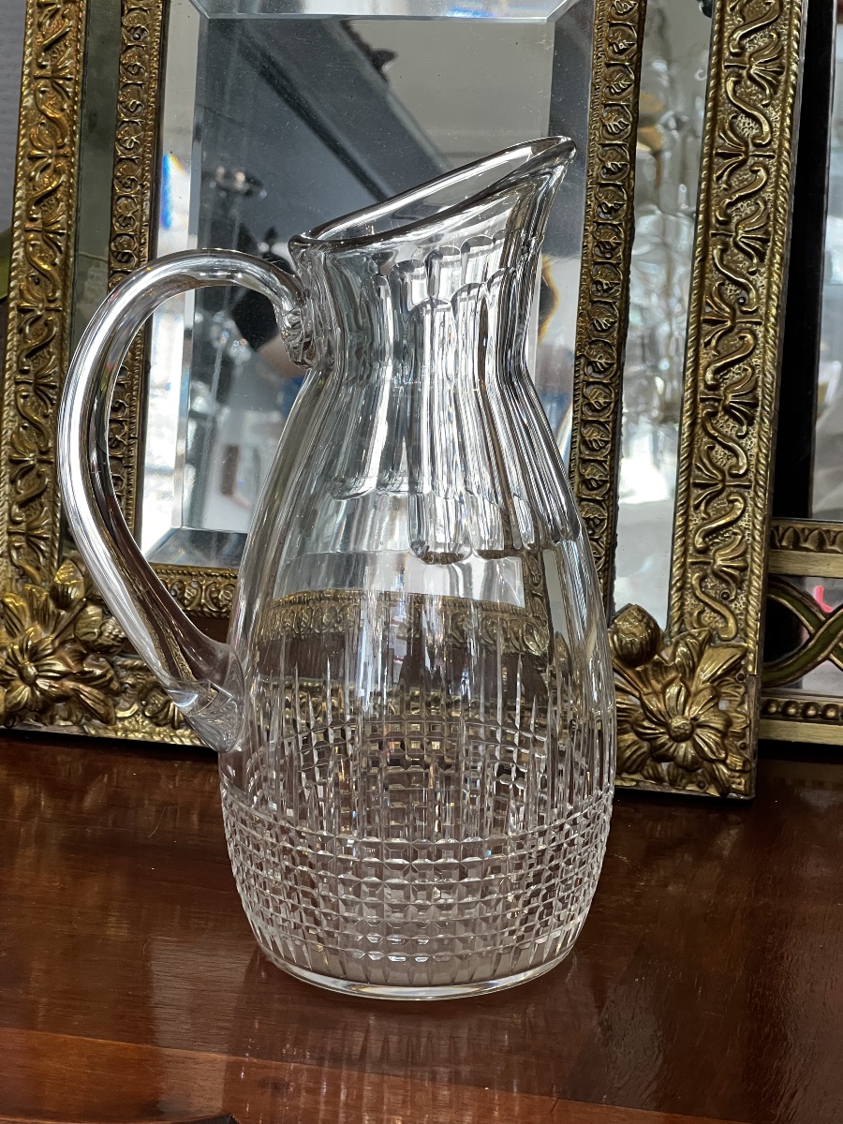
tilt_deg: -13.2
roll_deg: +0.1
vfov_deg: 25.3
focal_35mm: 77
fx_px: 2500
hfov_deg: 19.1
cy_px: 562
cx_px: 422
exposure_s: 1/50
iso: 250
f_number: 2.8
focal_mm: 9
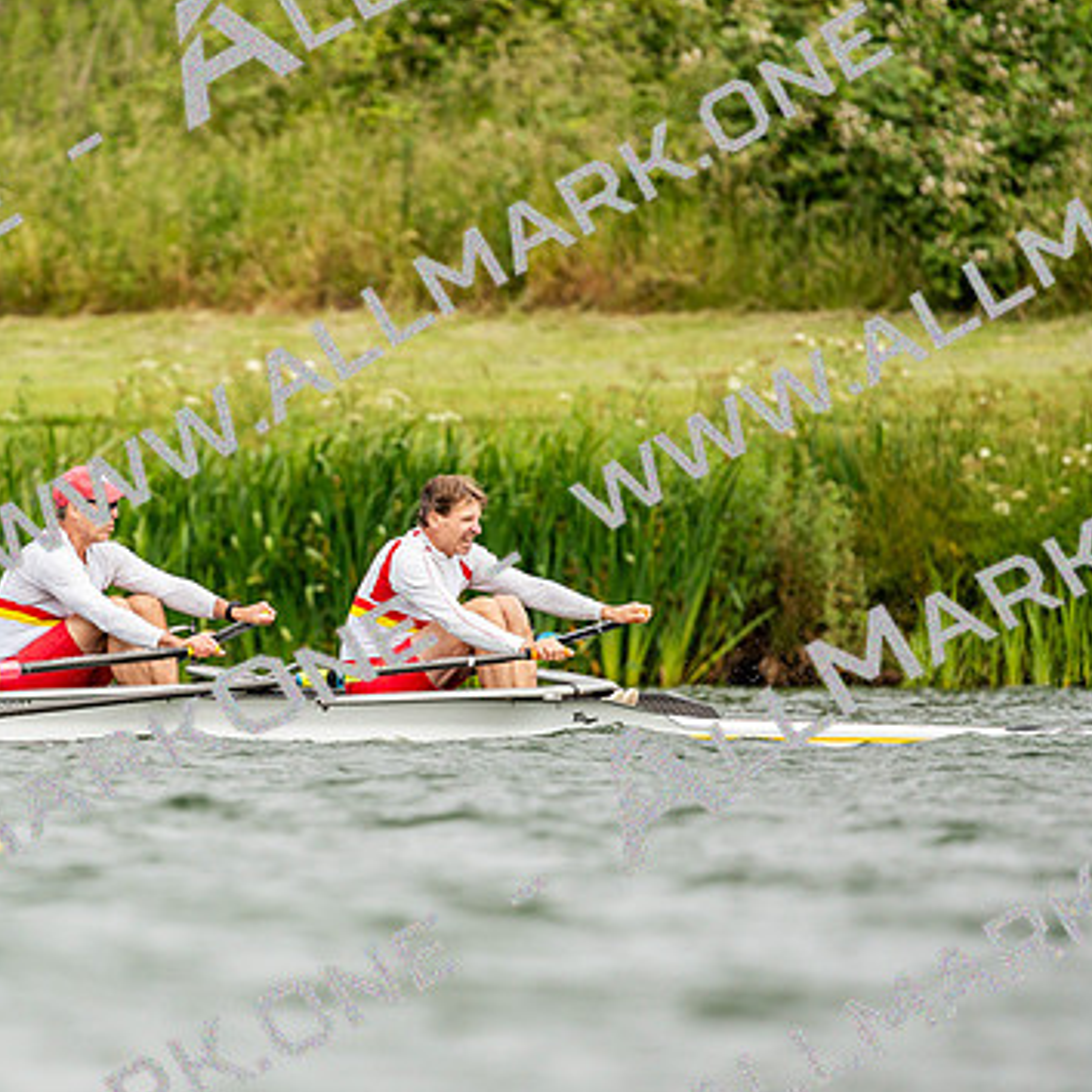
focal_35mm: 836
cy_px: 581
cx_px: 345
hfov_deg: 2.1
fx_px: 29837
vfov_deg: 2.1
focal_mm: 600
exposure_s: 1/2000
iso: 640
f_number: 6.3
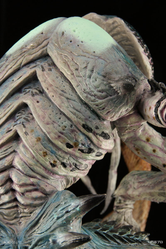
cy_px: 124
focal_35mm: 112
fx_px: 779
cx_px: 83
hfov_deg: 12.2
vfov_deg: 18.2
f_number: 13
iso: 400
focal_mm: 75
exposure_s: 1/4
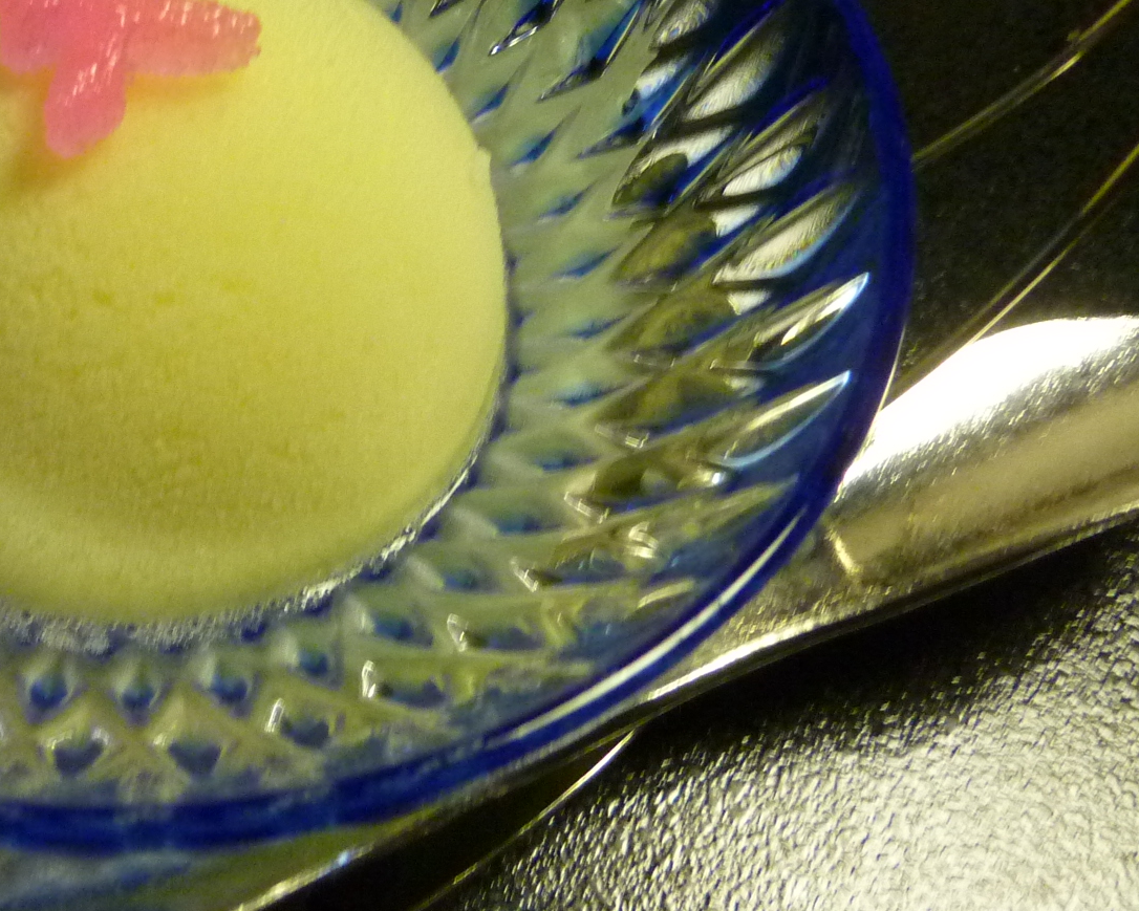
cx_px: 179
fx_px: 1551
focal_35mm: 46
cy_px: 243
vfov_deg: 32.2
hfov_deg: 38.3
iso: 400
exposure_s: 1/13
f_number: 3.3
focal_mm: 4.1
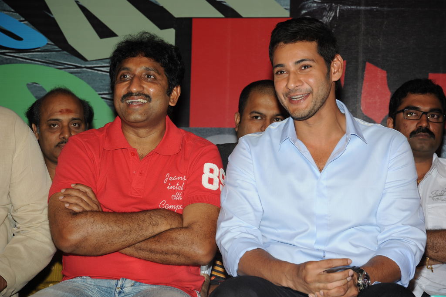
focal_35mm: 120
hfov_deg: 17.1
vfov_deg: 11.4
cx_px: 223
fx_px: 1486
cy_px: 148
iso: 320
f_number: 8
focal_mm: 120
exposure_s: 1/125
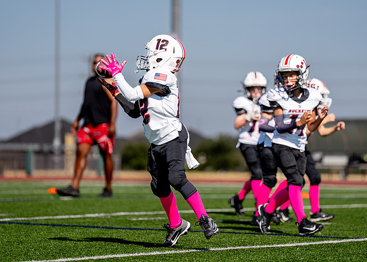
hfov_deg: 9.9
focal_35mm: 203
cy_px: 128
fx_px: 2117
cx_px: 185
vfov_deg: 7.1
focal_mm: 163
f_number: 2.8
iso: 250
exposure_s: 1/6400
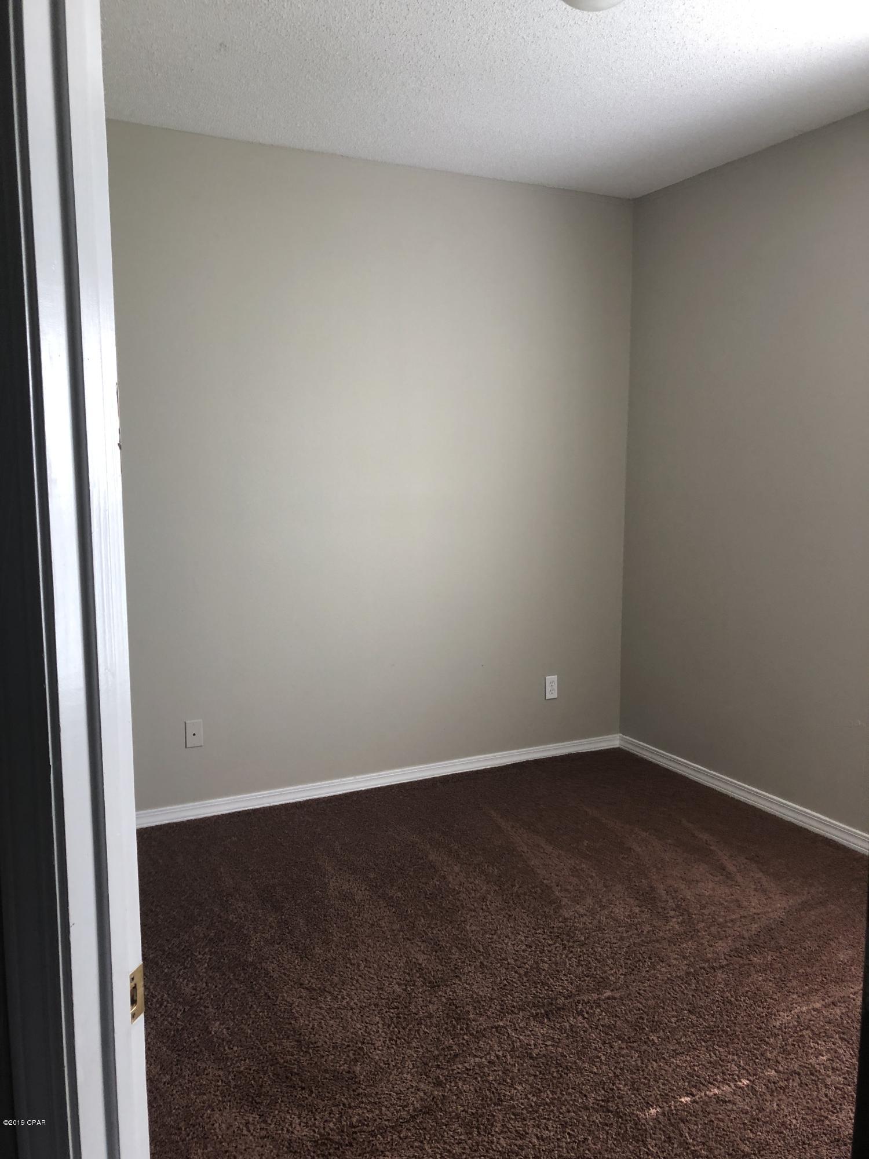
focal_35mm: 28
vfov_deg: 63.4
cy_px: 580
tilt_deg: -5.6
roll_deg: +1.0
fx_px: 937
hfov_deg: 49.7
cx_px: 434
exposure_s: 1/30
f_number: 1.8
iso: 32
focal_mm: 3.99
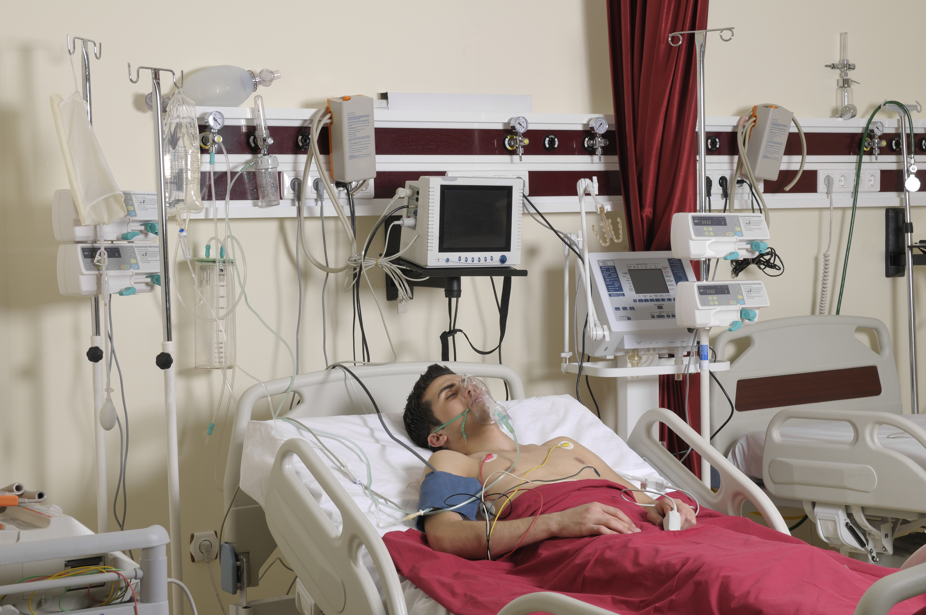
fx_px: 1619
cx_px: 463
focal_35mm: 63
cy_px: 308
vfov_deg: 21.5
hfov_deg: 31.9
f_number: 8
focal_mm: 42
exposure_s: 1/160
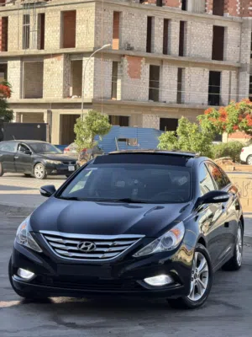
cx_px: 126
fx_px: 971
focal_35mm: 100
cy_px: 168
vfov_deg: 19.6
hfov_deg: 14.8
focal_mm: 16.89
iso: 50
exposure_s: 1/335
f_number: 2.8
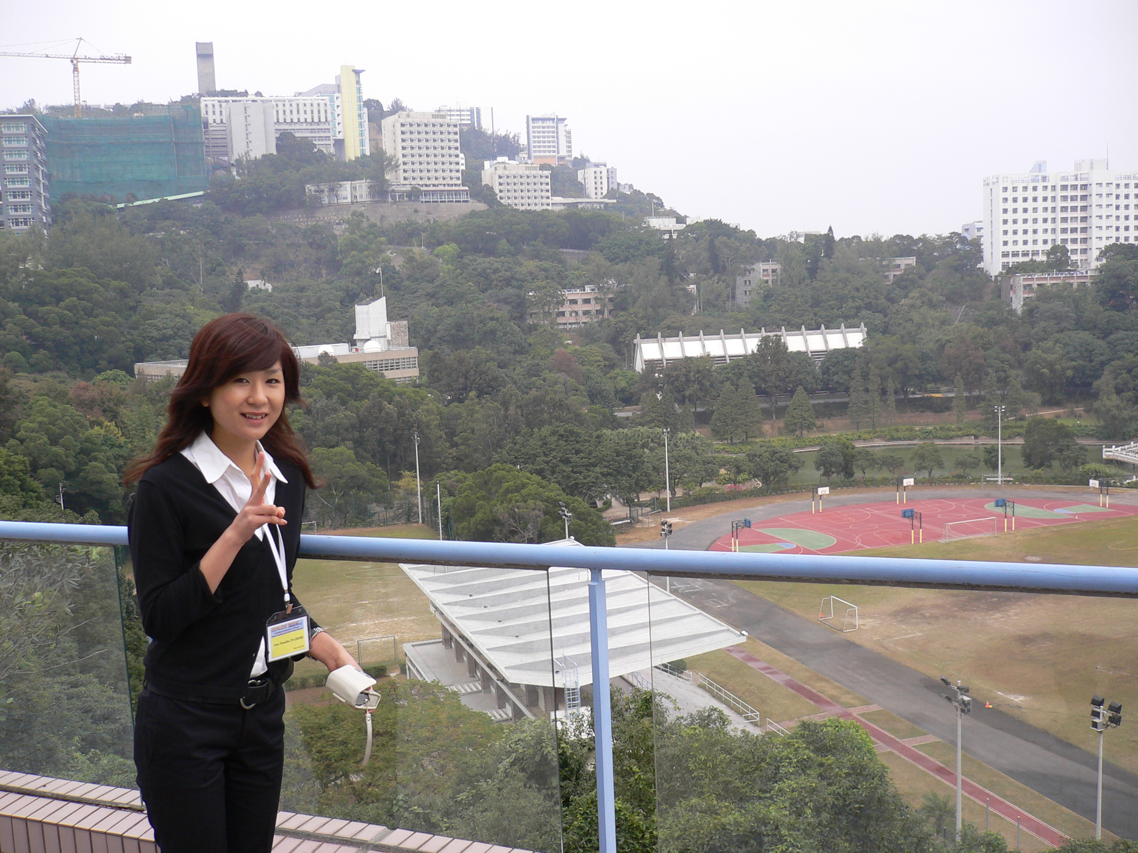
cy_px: 426
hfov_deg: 52.6
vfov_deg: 40.7
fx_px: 1151
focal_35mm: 35
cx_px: 569
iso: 80
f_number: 2.8
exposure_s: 1/400
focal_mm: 5.8
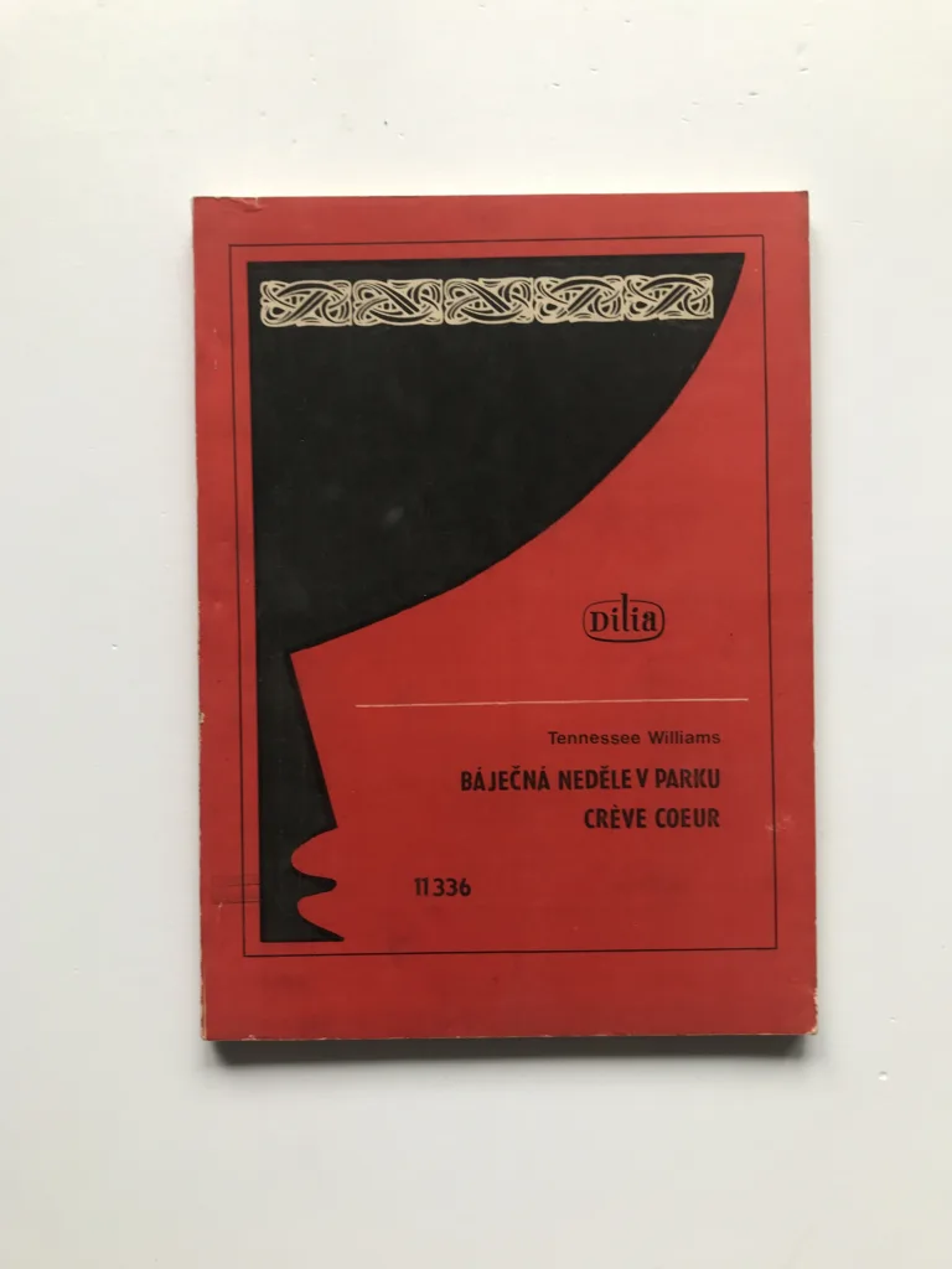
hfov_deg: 49.7
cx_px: 476
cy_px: 634
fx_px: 1027
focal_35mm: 28
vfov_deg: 63.4
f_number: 1.8
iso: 25
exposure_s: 1/50
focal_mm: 3.99
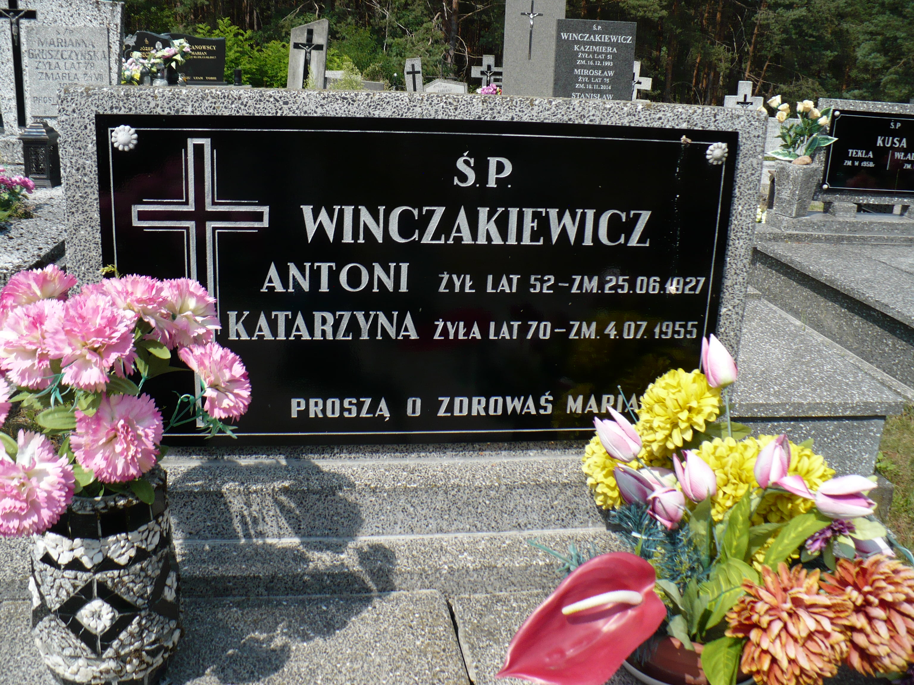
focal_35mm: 37
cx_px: 457
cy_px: 342
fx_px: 977
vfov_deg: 38.7
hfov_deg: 50.1
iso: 100
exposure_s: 1/200
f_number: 8
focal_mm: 6.1
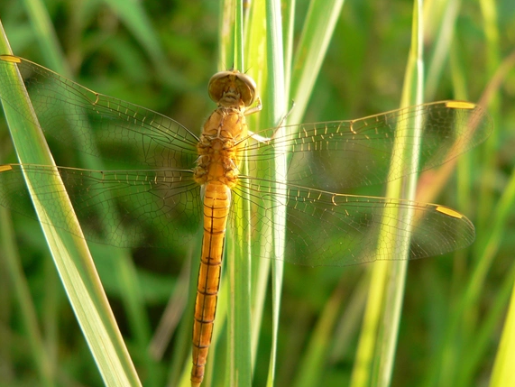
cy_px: 181
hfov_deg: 34.3
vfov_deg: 26.1
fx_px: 834
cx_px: 247
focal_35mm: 56
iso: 100
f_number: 2.8
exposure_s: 1/100
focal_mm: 8.3
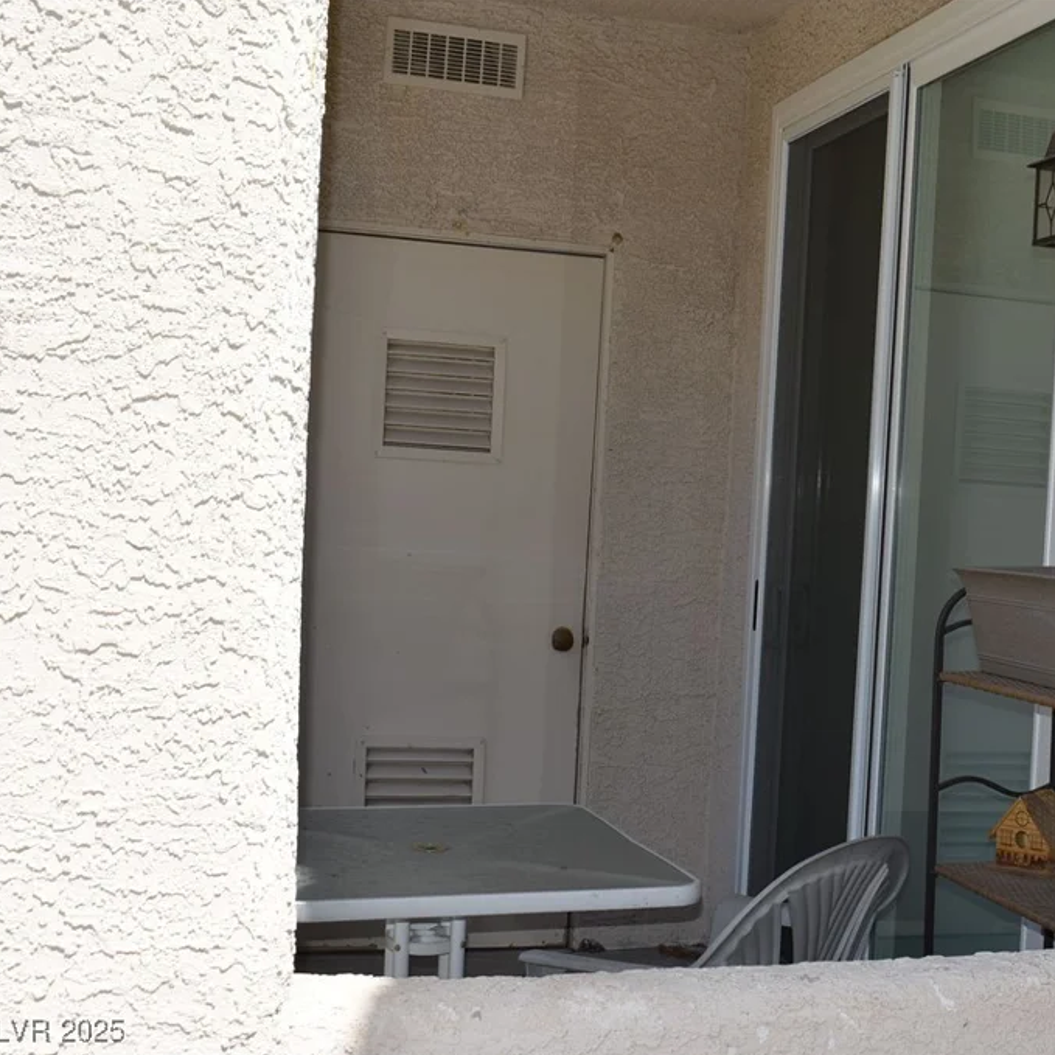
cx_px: 778
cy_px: 528
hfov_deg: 33.4
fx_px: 1724
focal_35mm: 50
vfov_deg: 34.0
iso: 100
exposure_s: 1/200
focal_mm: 26
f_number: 9
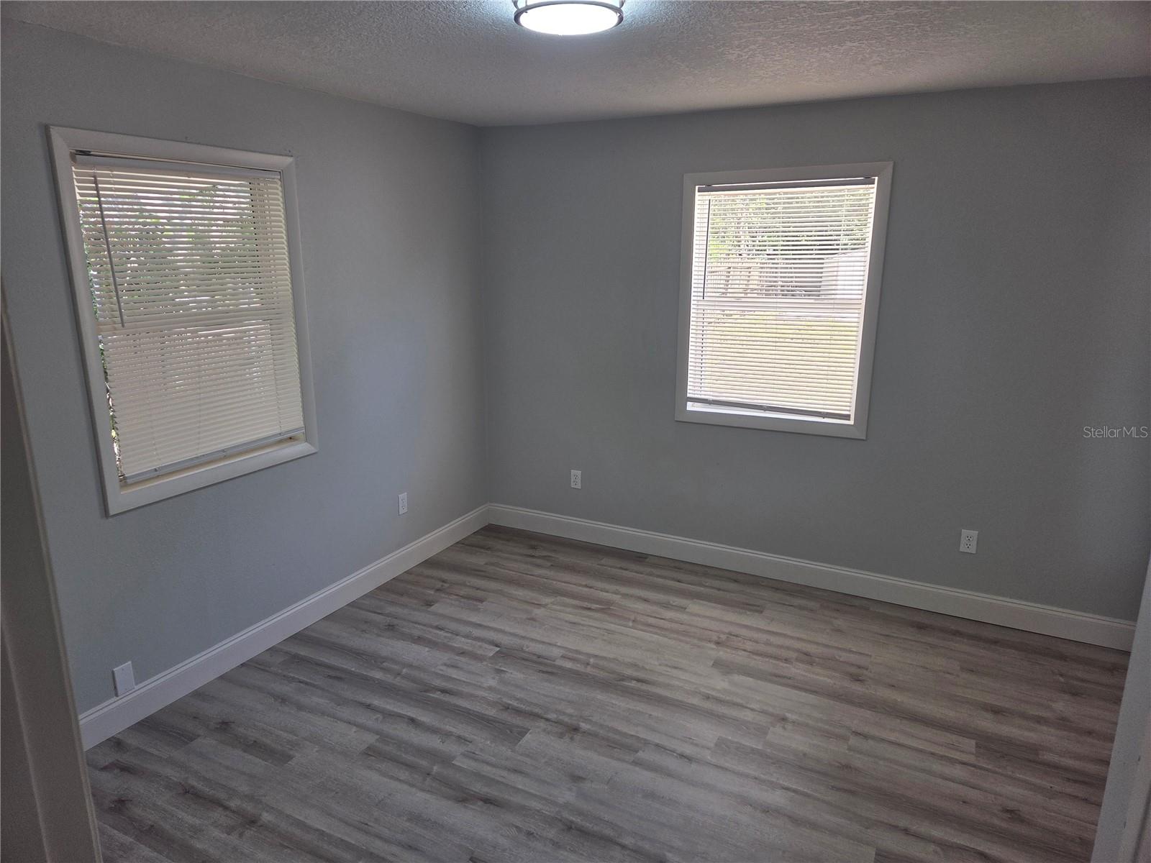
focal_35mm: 23
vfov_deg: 58.9
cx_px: 576
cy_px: 432
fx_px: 765
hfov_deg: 73.9
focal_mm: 5.4
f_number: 1.8
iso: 50
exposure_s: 1/120
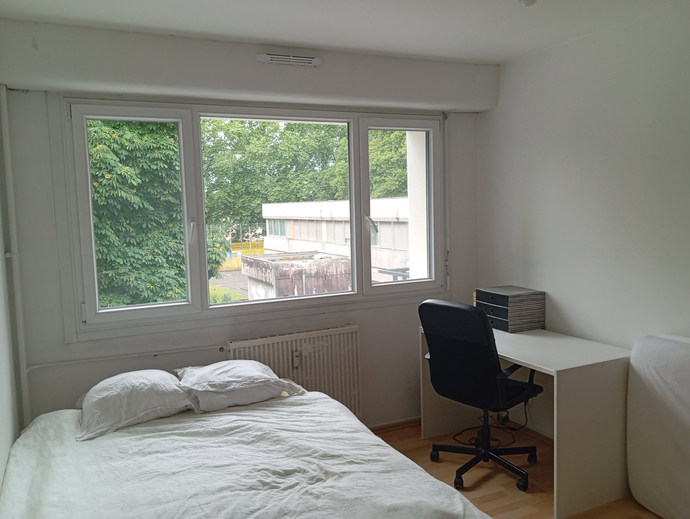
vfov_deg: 49.9
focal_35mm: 28
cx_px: 345
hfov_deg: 63.4
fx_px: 559
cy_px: 260
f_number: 1.8
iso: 119
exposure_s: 1/50
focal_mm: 4.25
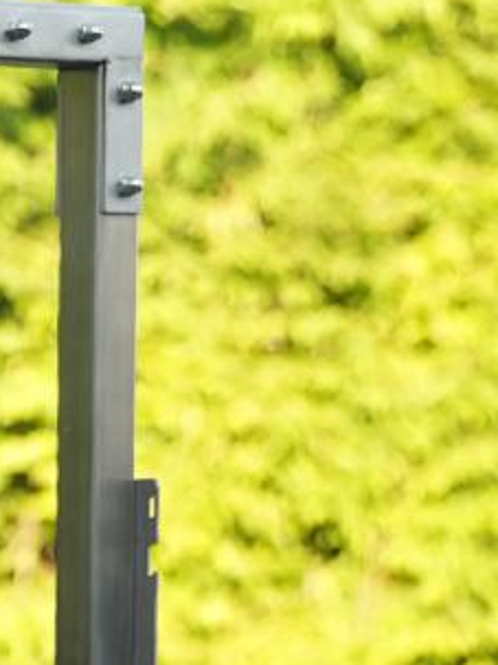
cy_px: 1007
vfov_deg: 7.9
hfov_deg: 5.8
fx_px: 4695
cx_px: -748
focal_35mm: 245
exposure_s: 1/250
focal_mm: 40.1
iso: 200
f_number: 3.2
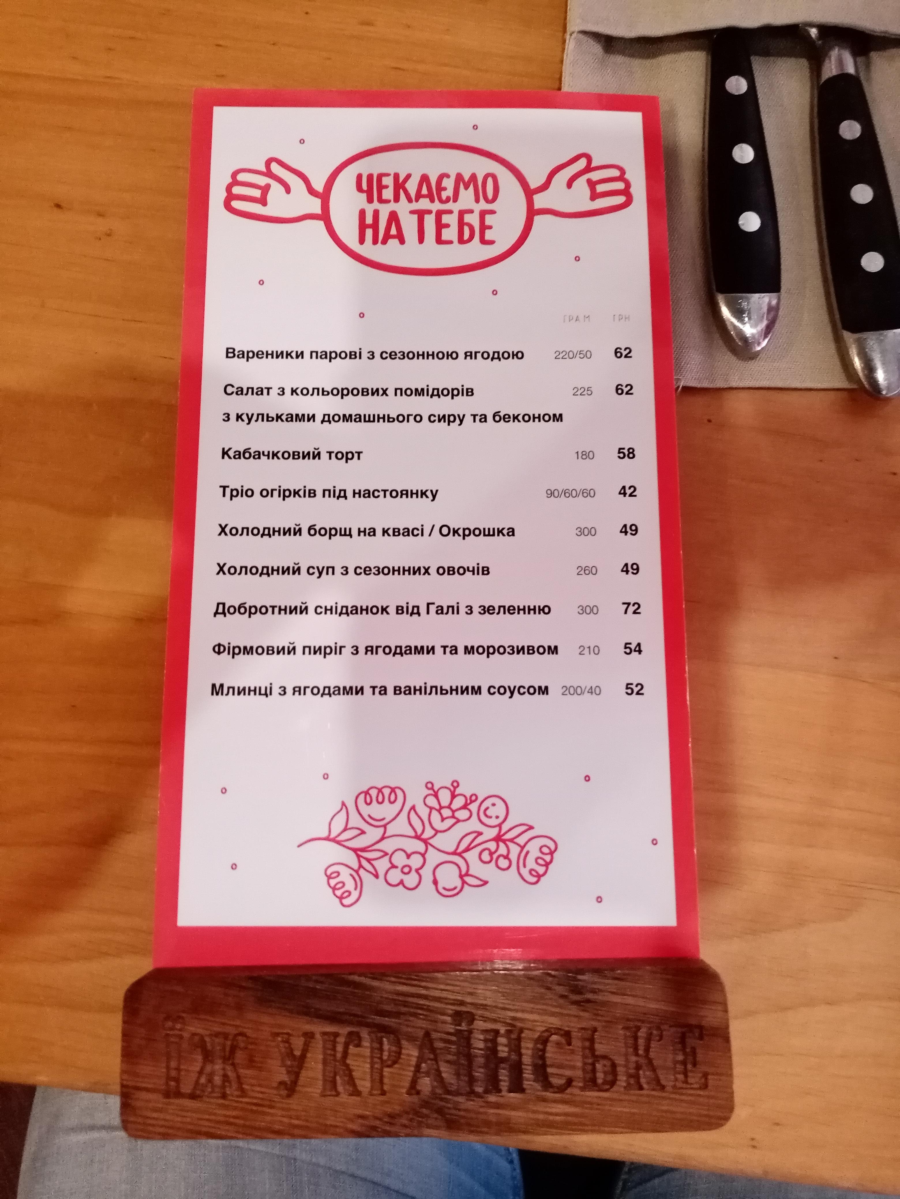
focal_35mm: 26
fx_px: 901
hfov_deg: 53.1
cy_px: 600
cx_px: 450
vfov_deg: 67.3
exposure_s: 1/20
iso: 928
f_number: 1.8
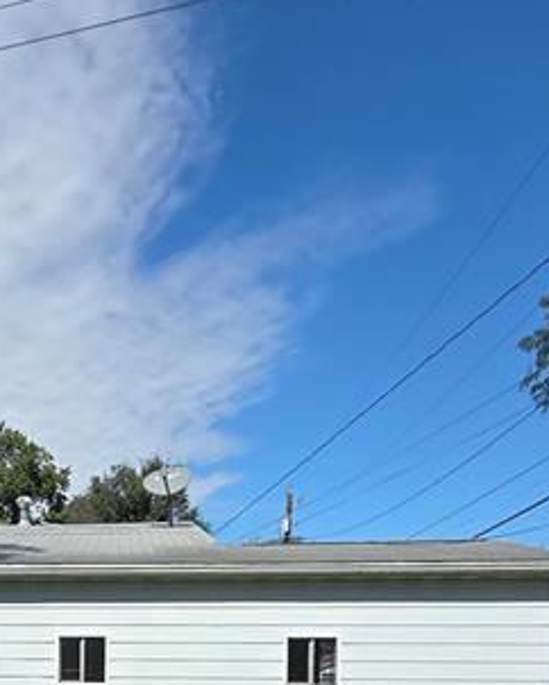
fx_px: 872
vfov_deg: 37.7
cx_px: -11
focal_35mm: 43
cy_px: 701
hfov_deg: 32.0
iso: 50
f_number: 2.2
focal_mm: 2.2
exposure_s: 1/2252
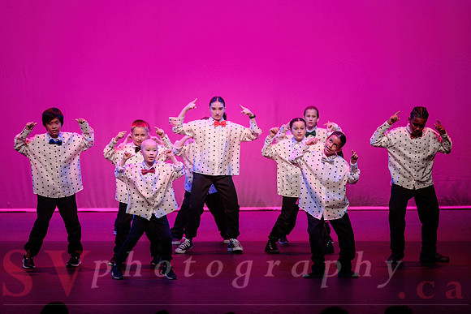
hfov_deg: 14.5
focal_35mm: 142
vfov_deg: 9.7
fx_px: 1857
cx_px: 228
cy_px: 156
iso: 1250
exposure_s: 1/500
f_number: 2.8
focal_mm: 135
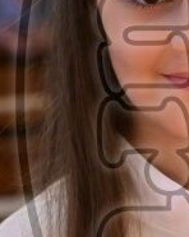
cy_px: 94
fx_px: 1613
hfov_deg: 6.7
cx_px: 176
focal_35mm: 230
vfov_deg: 8.4
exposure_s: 1/125
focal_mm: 70
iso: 6400
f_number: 4.5
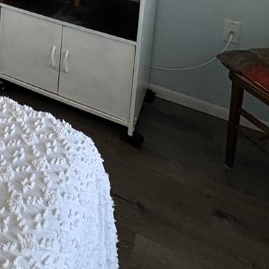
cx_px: -50
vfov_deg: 25.4
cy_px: -133
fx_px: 448
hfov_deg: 29.1
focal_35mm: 51
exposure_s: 1/60
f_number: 2.2
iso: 500
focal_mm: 2.22
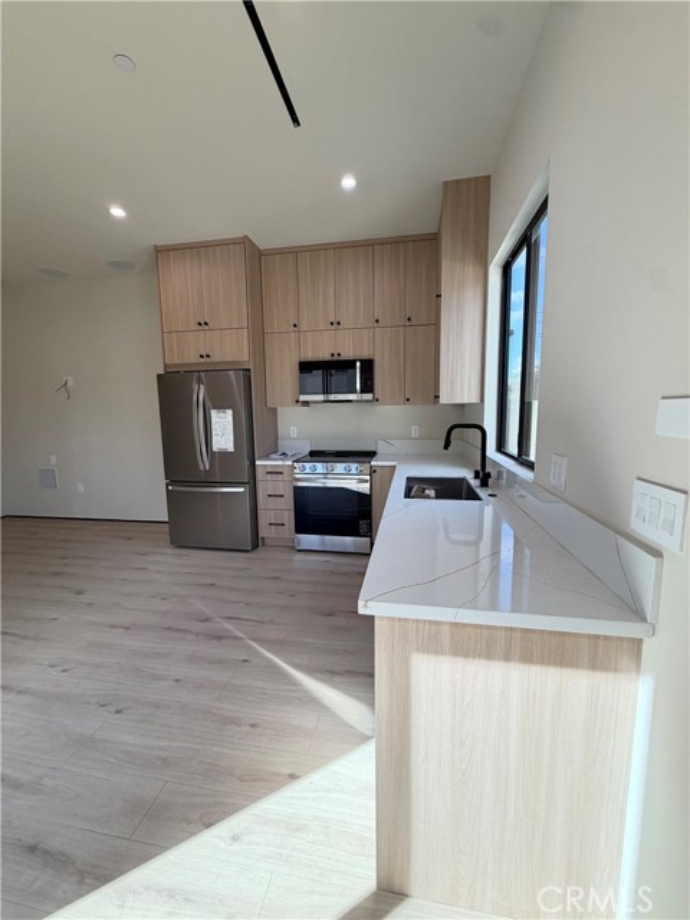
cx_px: 345
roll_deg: +0.4
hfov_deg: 85.7
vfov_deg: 102.1
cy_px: 460
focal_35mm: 14
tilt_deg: -7.5
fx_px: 372
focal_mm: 2.22
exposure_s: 1/163
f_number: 2.2
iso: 40
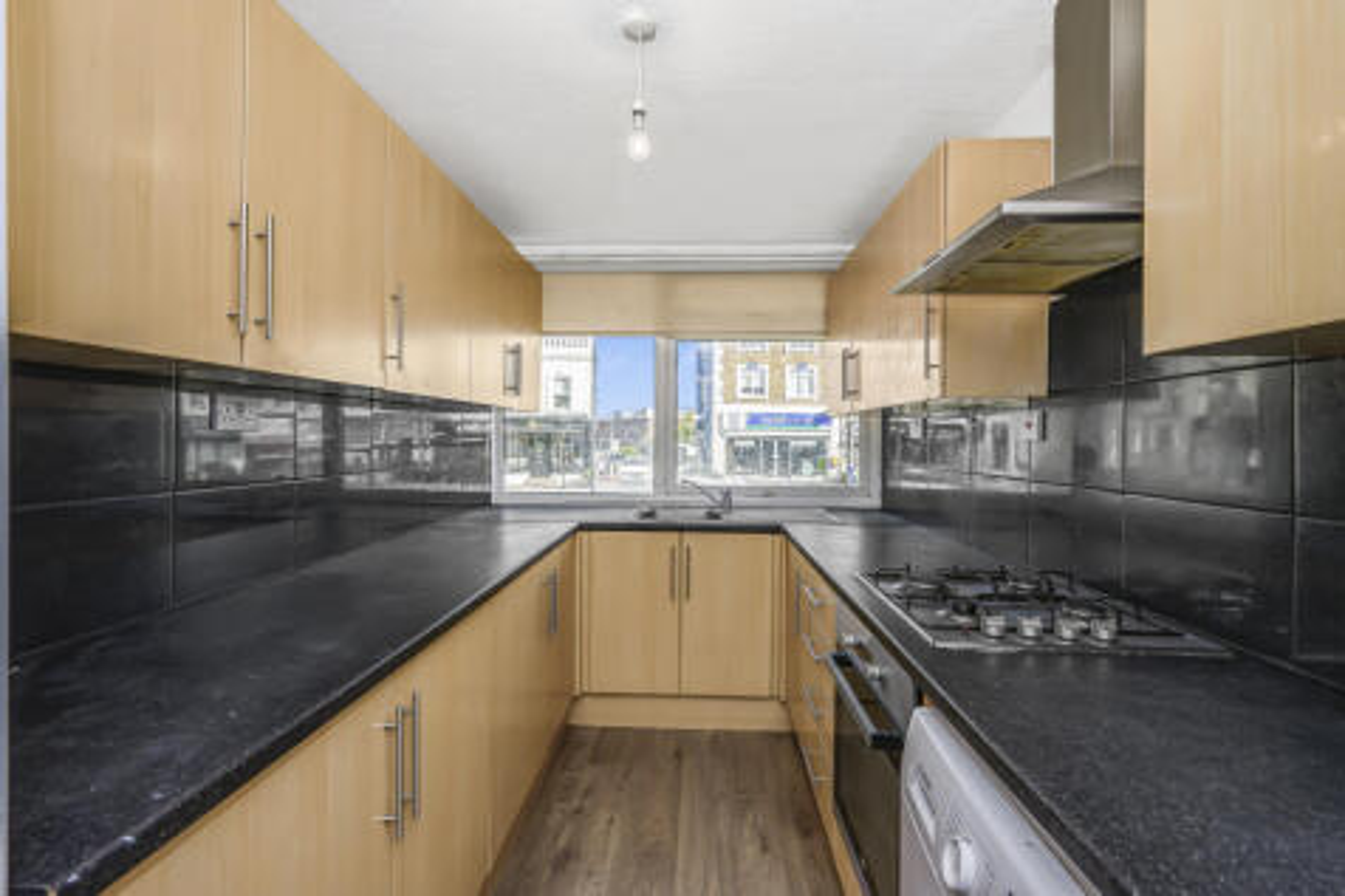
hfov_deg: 96.8
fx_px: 598
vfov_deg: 73.7
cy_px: 448
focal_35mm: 16
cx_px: 672
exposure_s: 1/60
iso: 100
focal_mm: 16
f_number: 8
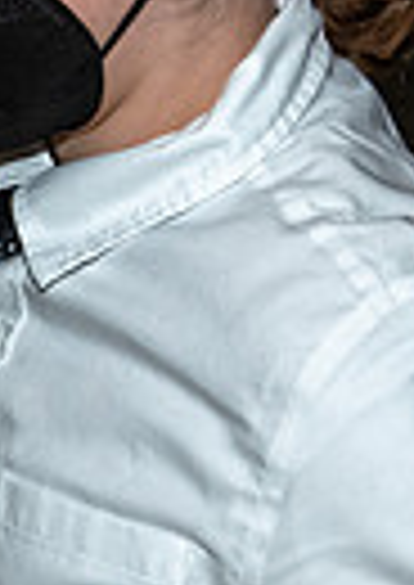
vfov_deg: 7.9
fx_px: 4257
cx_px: -116
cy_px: 336
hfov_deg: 5.5
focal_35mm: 257
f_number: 5.6
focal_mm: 31
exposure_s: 1/250
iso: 500
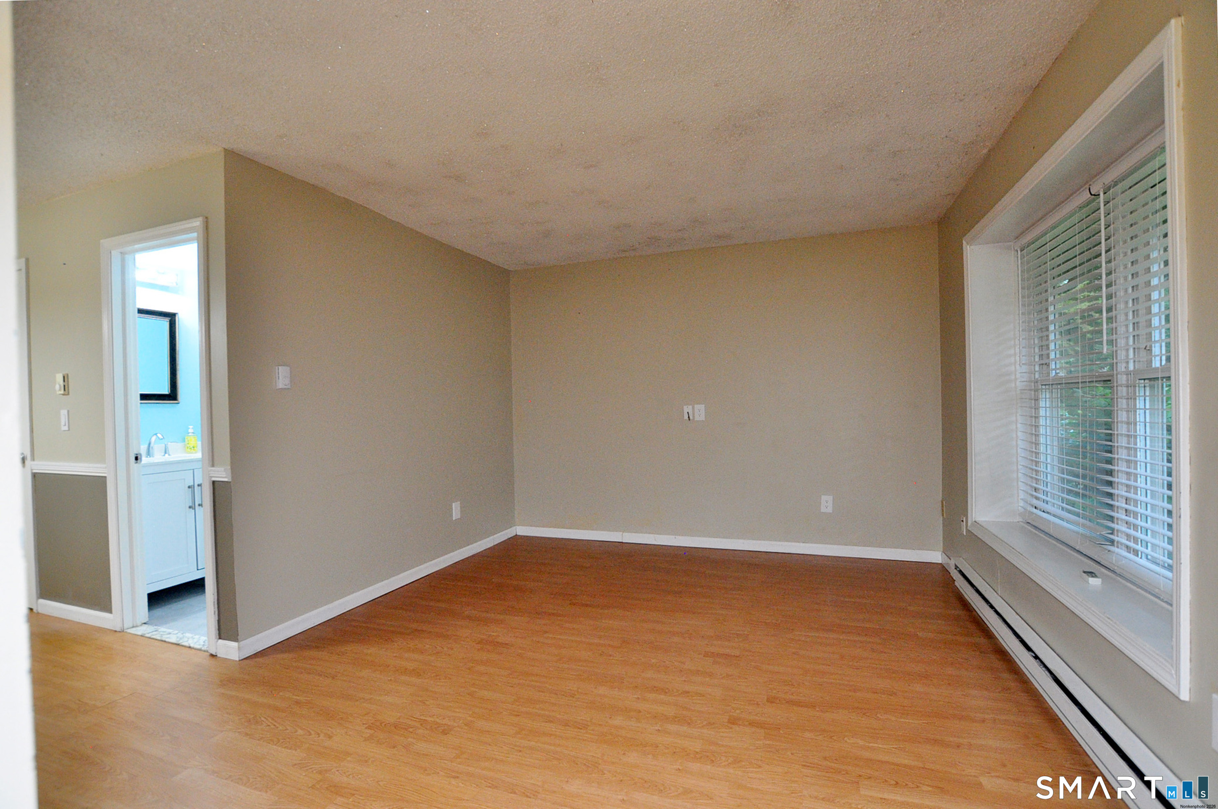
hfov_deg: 100.5
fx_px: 507
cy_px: 404
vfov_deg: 77.2
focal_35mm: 15
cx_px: 609
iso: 1250
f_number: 4.5
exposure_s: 1/50
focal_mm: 10
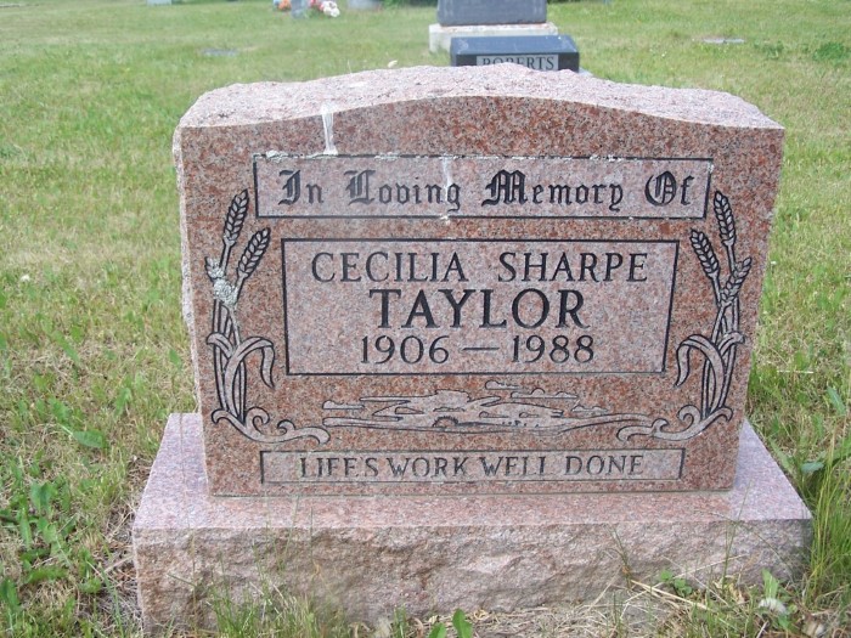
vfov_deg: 33.6
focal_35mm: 43
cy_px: 319
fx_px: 1057
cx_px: 426
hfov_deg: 43.9
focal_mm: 7.1
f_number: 2.8
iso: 50
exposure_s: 1/350
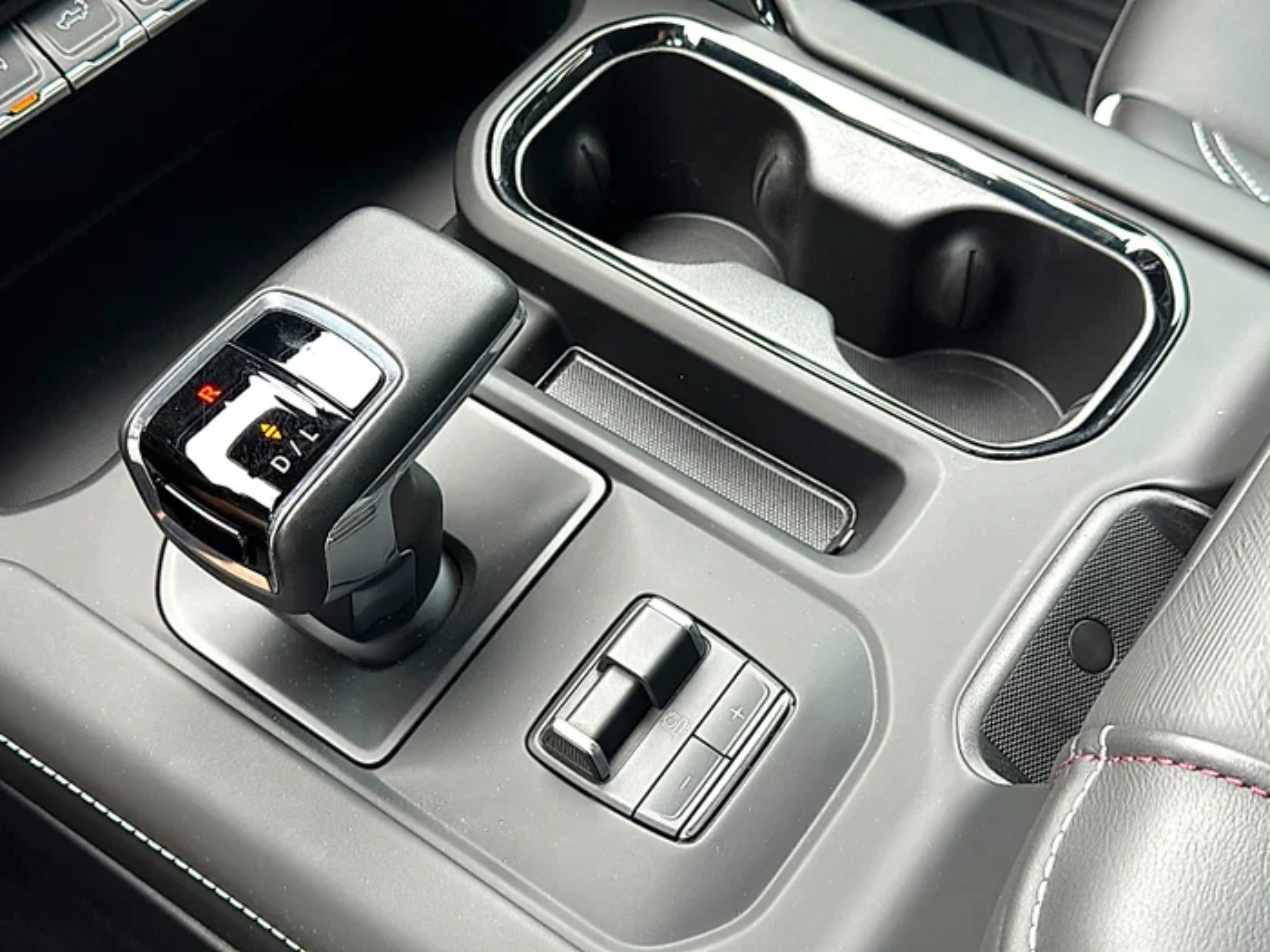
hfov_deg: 39.7
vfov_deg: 30.3
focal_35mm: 48
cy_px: 476
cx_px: 635
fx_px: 1761
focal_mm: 6.86
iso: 80
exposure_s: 1/88
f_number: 1.78
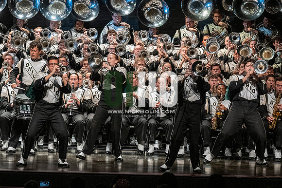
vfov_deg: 6.3
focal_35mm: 217
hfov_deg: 9.5
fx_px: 1699
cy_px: 94
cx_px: 141
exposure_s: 1/500
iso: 4000
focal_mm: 145
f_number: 4
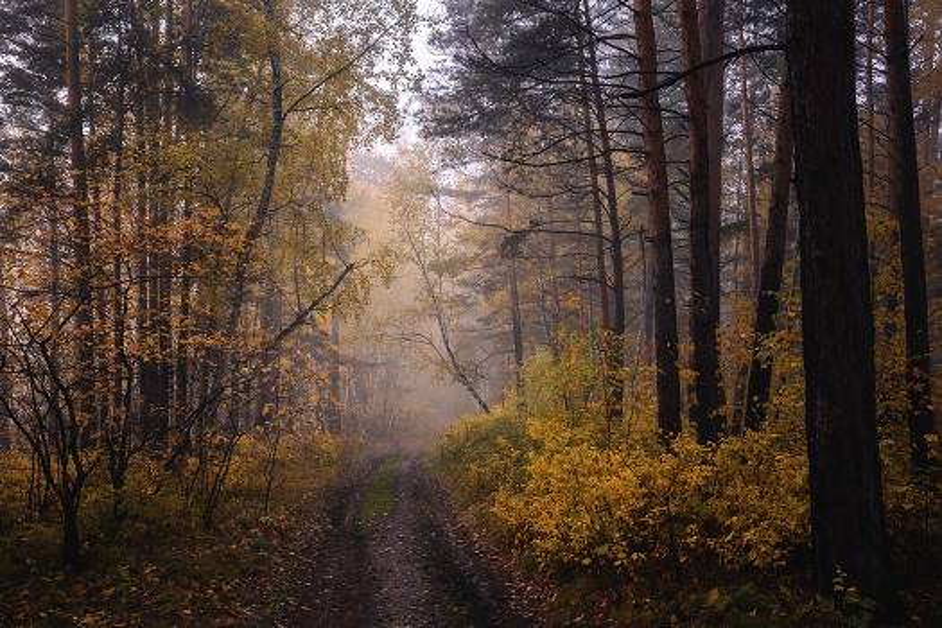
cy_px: 314
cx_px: 471
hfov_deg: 57.2
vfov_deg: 40.0
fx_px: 863
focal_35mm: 33
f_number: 4
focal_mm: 22
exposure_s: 1/100
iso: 200
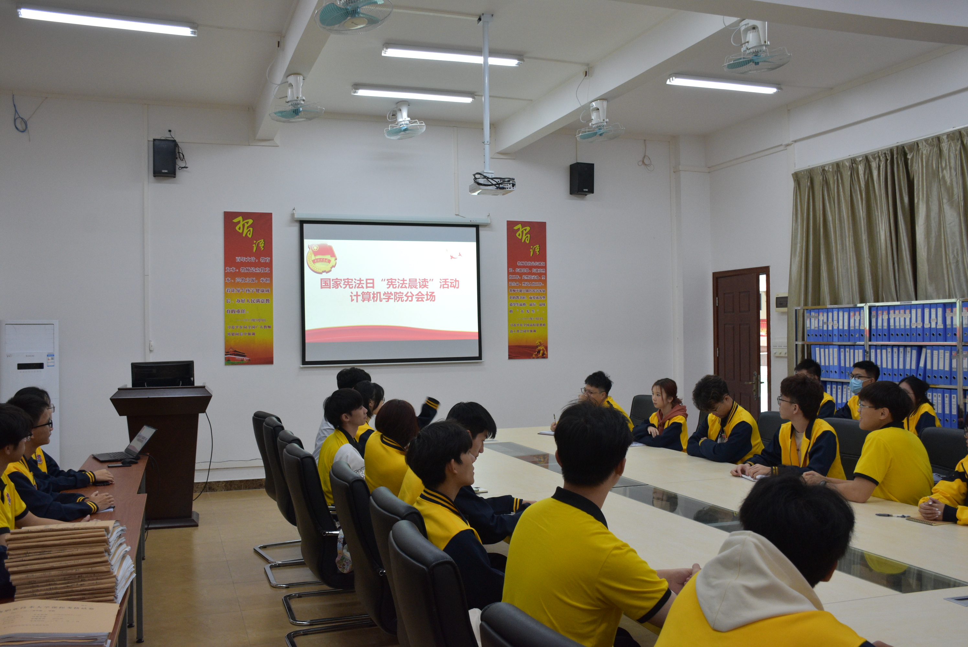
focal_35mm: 33
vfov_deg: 40.0
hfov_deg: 57.2
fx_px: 888
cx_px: 484
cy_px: 324
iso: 1000
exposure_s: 1/100
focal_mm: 22
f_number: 5.6
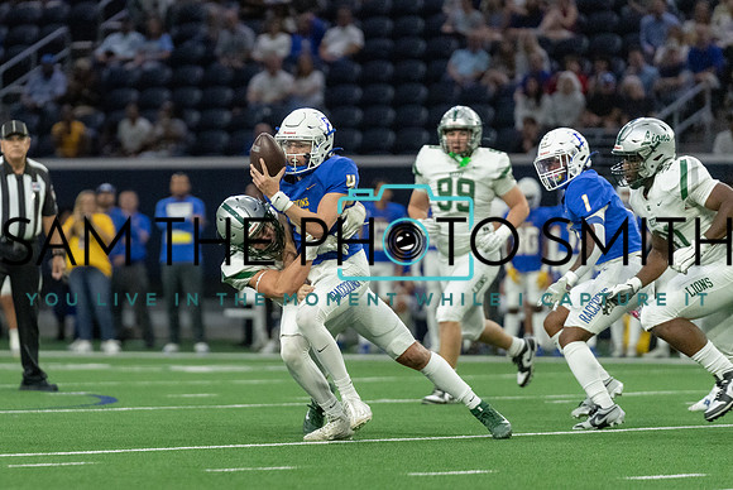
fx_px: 6116
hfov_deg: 6.9
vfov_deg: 4.6
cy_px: 254
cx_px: 190
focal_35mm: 300
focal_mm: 200
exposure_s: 1/1250
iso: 4000
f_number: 2.8
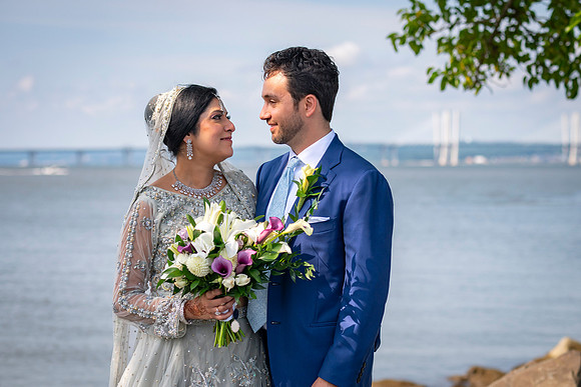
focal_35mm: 90
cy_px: 190
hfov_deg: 22.6
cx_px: 293
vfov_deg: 15.2
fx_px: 1456
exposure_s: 1/6400
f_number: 4
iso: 640
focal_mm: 85
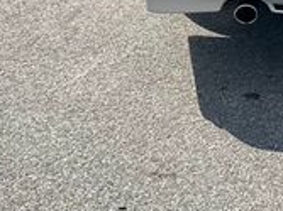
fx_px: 907
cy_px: -88
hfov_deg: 16.8
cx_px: 363
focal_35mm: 111
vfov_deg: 12.8
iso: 25
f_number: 1.8
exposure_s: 1/1279
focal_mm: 3
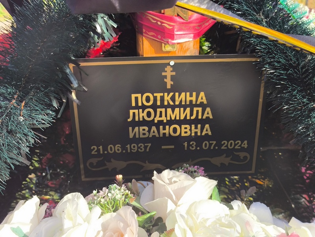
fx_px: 455
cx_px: 158
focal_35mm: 50
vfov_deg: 29.1
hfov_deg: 38.2
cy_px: 118
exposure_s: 1/590
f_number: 1.7
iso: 50
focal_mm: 4.71
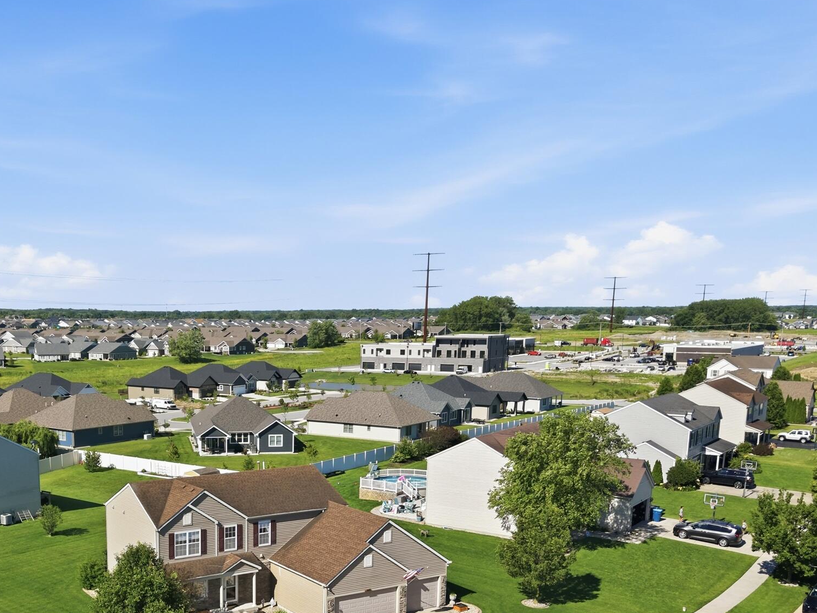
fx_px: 944
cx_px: 222
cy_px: 494
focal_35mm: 40
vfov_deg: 34.8
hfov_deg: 45.4
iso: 130
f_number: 1.8
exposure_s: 1/5000
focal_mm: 8.7
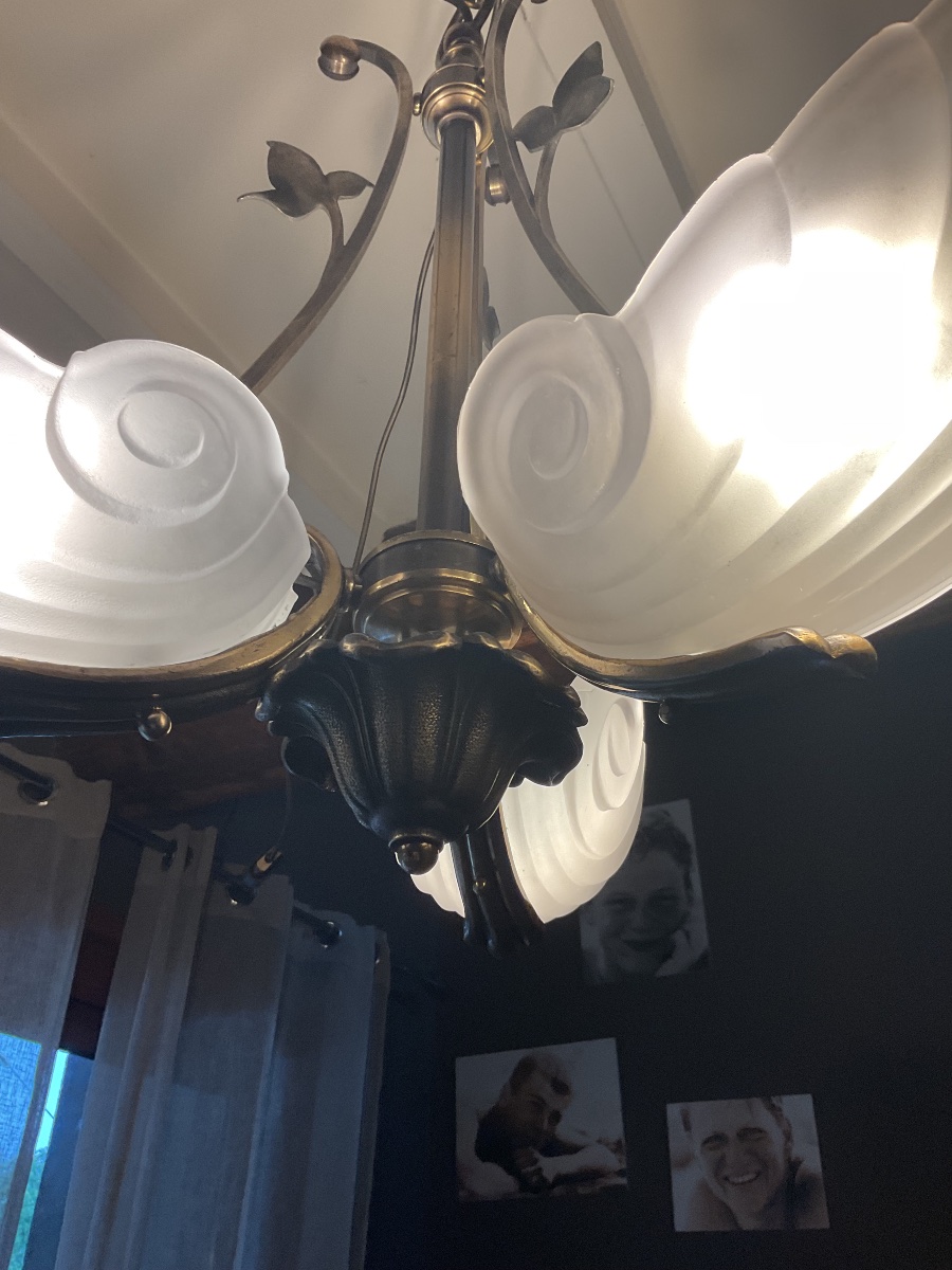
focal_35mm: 29
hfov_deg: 48.2
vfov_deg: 61.7
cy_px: 635
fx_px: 1063
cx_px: 476
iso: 50
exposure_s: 1/120
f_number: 1.8
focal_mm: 3
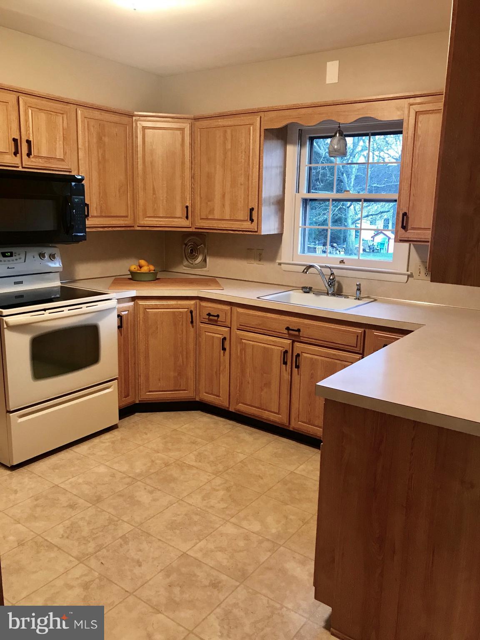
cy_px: 320
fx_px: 518
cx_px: 240
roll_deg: -1.1
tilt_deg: -12.2
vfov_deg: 63.4
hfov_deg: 49.7
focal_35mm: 28
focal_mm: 3.99
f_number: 1.8
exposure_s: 1/15
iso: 40
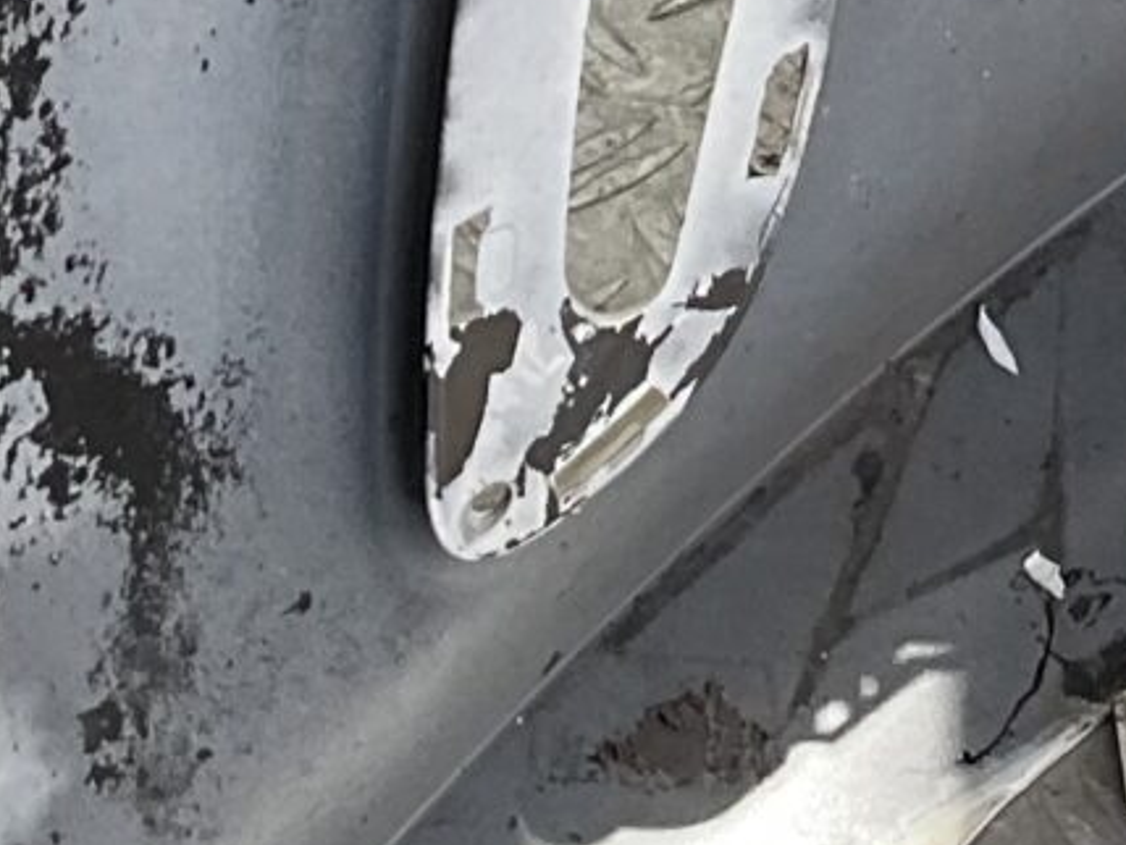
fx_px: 5629
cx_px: 1627
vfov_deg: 8.3
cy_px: -672
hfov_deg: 11.0
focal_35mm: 173
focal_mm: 3
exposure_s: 1/120
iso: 25
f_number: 1.8
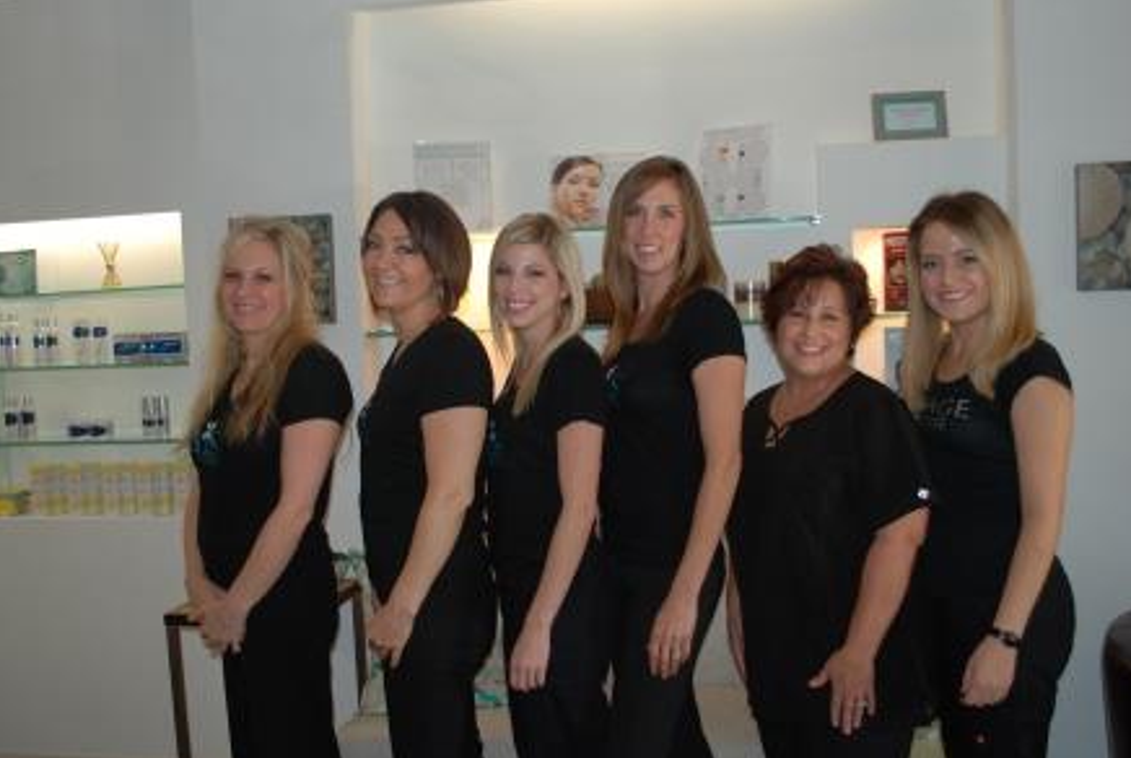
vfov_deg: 36.0
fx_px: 1164
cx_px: 578
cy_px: 384
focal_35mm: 37
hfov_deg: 51.8
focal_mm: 24
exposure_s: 1/60
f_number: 4.2
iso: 200
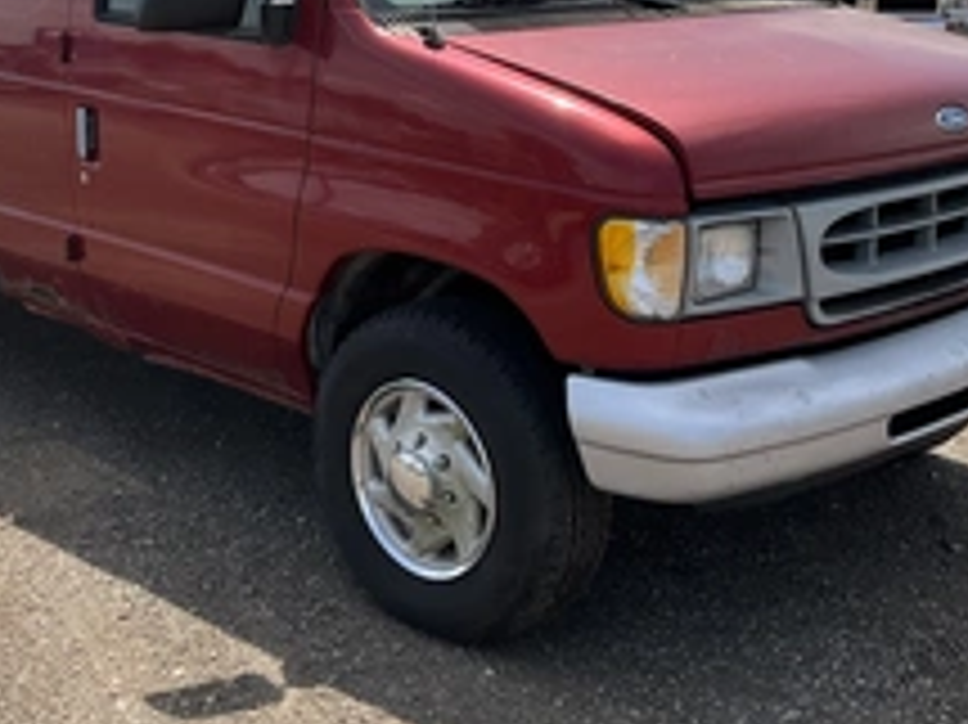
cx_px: 383
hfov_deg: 35.4
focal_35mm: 54
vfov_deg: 26.7
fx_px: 1509
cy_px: 198
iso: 25
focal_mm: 3
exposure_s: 1/1730
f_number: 1.8
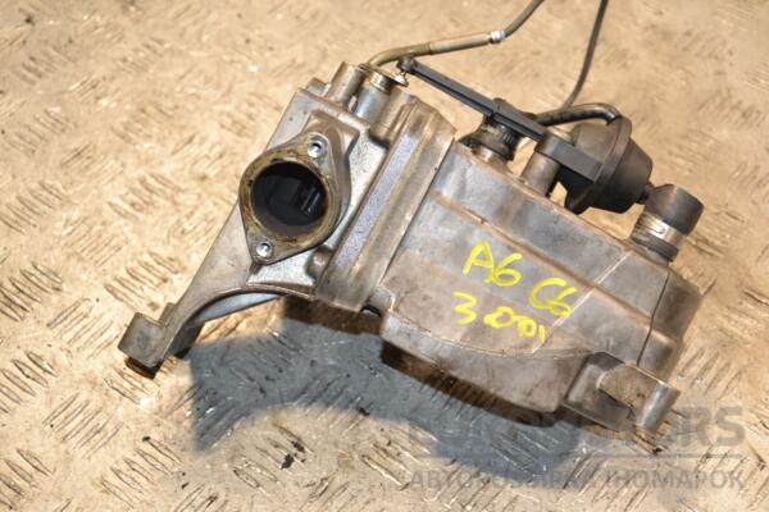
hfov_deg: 31.9
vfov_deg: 21.6
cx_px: 384
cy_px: 256
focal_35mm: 63
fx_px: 1346
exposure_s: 1/100
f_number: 4.8
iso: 800
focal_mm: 42
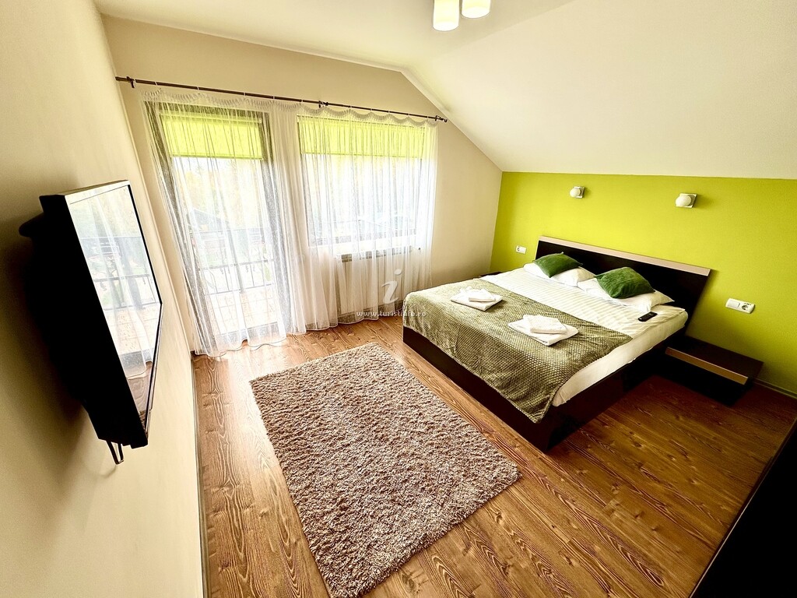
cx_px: 398
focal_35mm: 14
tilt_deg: -22.5
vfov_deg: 85.7
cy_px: 299
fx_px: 322
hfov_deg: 102.1
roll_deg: -1.0
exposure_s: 1/99
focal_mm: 2.22
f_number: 2.2
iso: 40
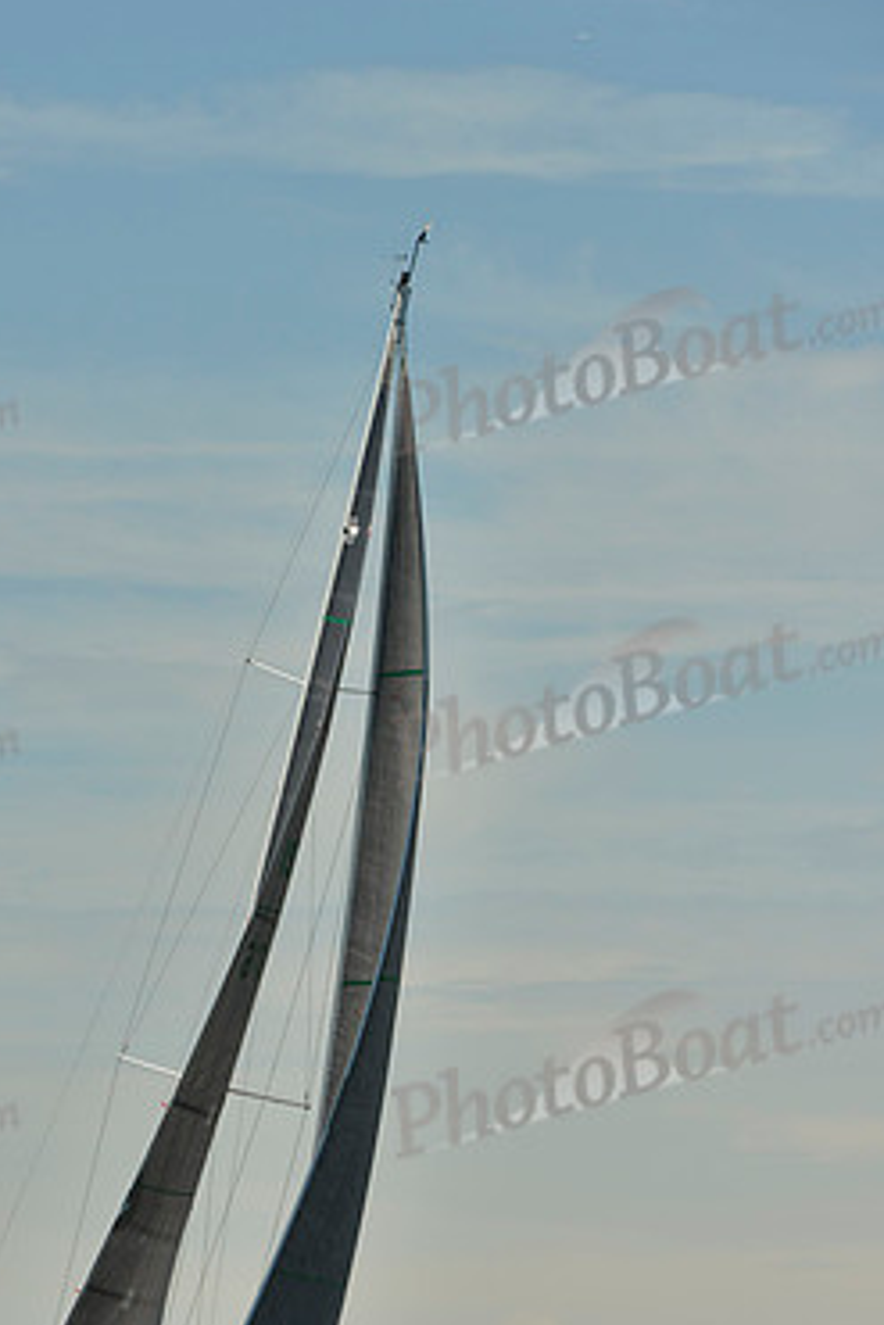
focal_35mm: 251
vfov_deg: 8.2
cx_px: 206
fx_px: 9236
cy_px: 931
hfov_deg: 5.5
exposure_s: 1/1600
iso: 280
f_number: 9
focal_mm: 160
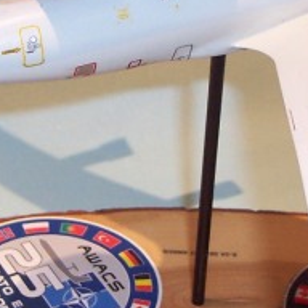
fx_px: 1097
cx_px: 180
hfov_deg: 16.0
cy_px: 106
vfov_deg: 15.9
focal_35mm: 109
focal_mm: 5.6
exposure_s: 1/90
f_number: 2.8
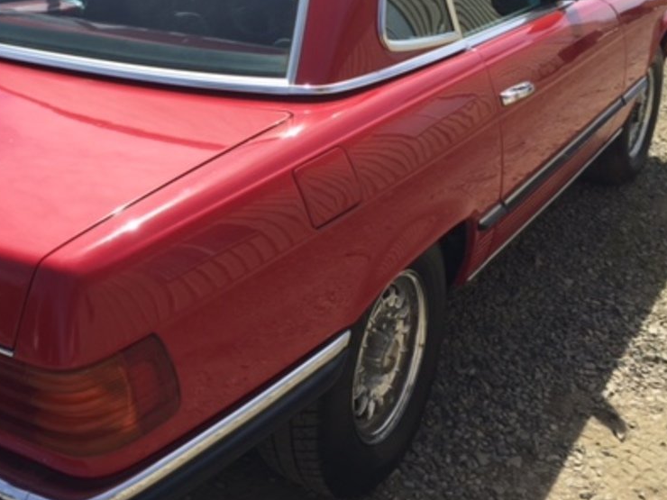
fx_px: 906
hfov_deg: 39.3
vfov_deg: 30.4
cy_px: 129
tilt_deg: -20.3
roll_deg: -0.7
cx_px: 167
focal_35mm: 47
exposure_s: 1/1522
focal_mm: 4.15
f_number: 2.2
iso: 32
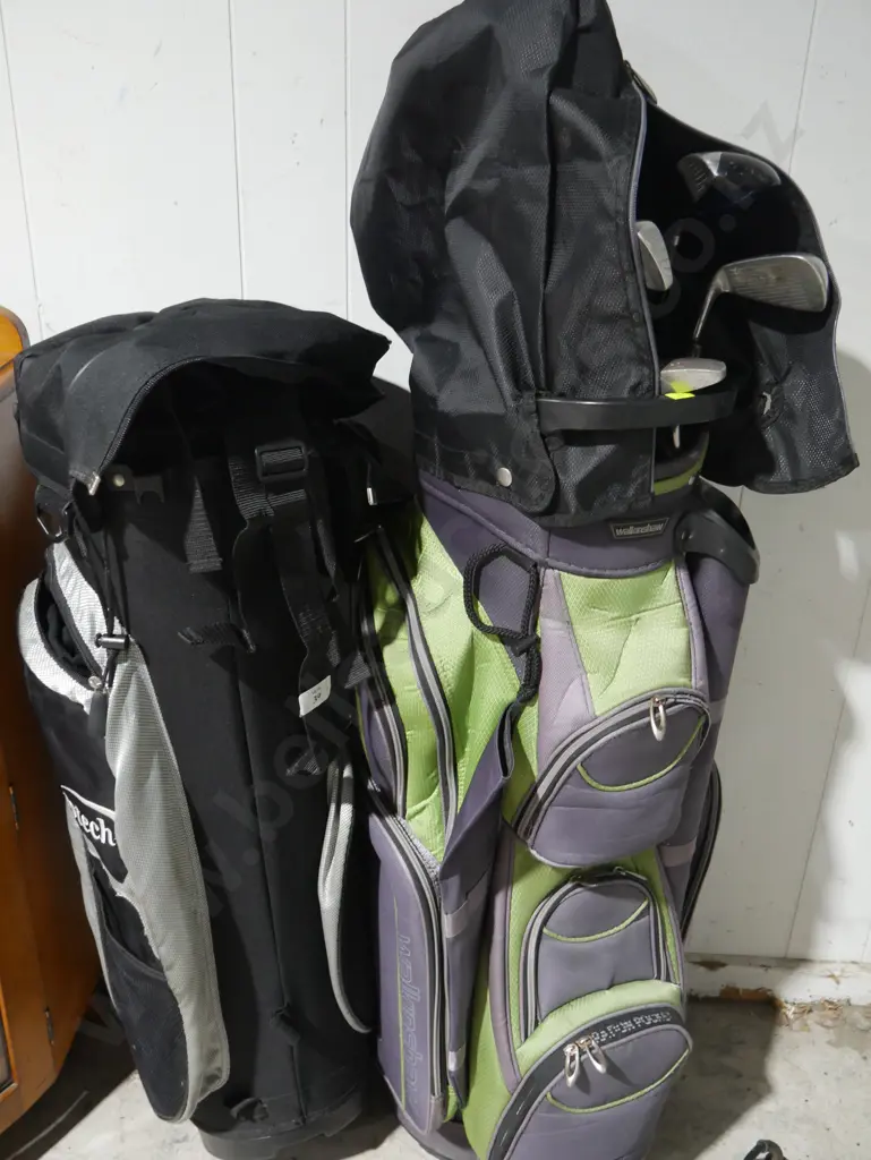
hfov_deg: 41.8
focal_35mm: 34
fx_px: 1140
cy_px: 580
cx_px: 436
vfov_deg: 53.9
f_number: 4
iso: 1250
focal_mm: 17
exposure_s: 1/60
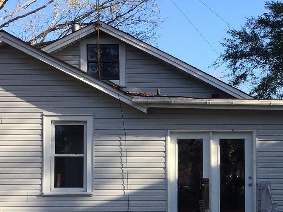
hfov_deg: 27.2
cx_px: 192
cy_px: 148
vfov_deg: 20.6
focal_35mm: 71
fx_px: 580
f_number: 2.2
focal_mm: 4.15
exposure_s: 1/732
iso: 32
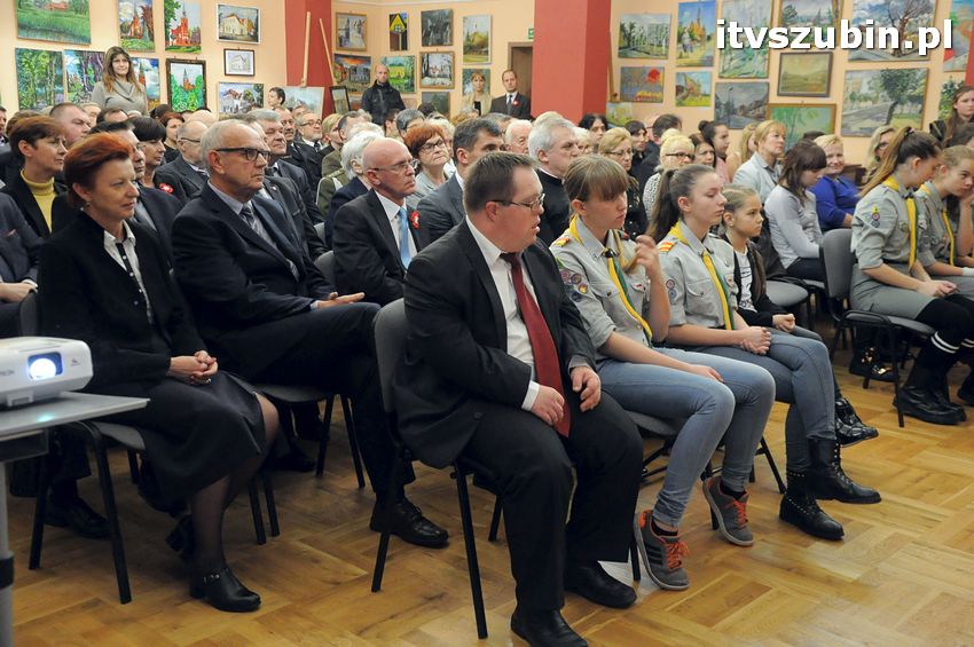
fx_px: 1054
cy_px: 324
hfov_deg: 49.6
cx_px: 487
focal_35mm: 39
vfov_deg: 34.1
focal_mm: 26
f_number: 4.5
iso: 2500
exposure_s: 1/80
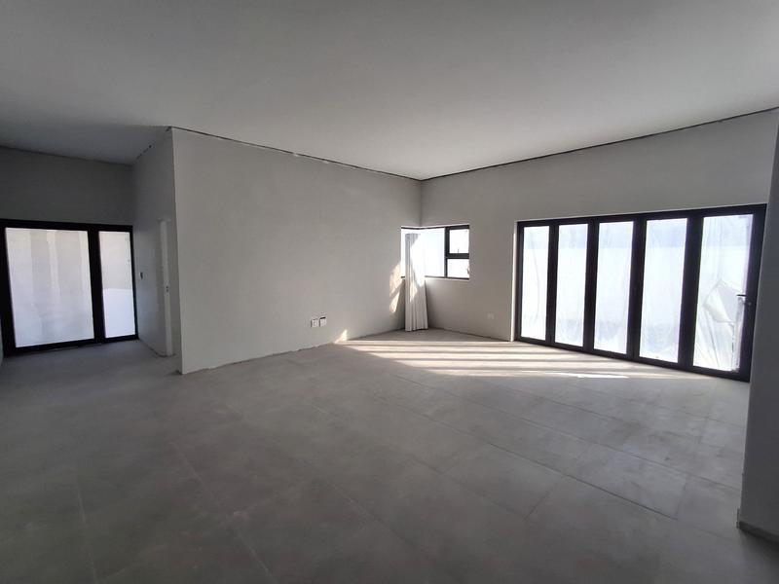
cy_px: 292
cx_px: 390
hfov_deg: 94.5
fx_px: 360
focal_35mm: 16
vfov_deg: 78.1
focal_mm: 1.64
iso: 40
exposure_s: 1/625
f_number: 2.2
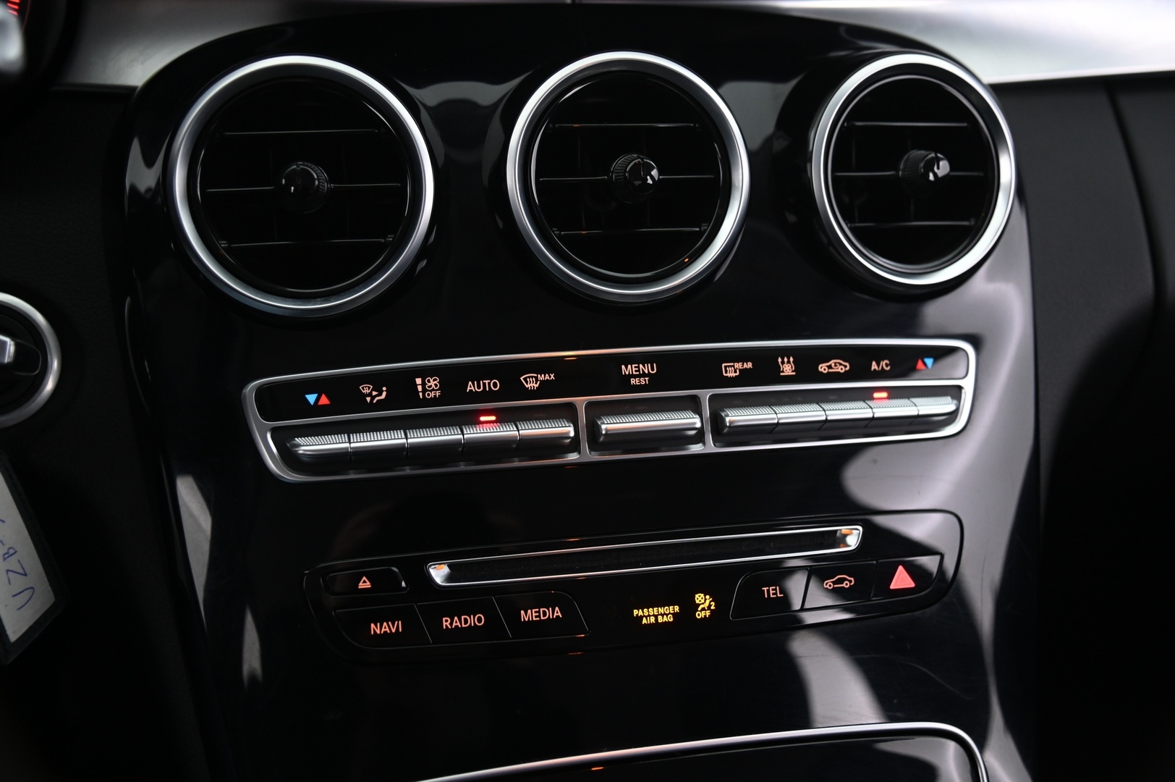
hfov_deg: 44.5
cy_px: 391
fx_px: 1435
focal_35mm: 44
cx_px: 588
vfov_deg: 30.5
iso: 2000
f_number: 4
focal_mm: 44
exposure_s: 1/20
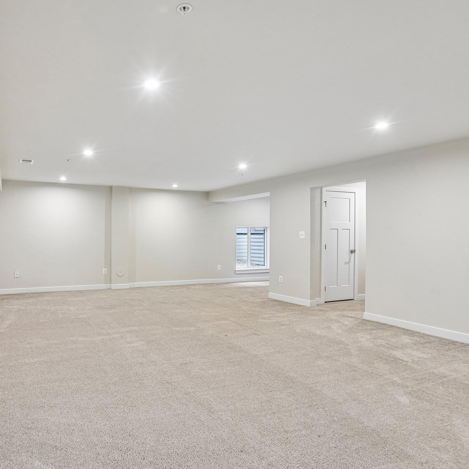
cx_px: 128
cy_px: 236
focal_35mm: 21
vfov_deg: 72.1
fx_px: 322
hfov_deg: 68.4
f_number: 8
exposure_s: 1/8
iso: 400
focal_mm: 16
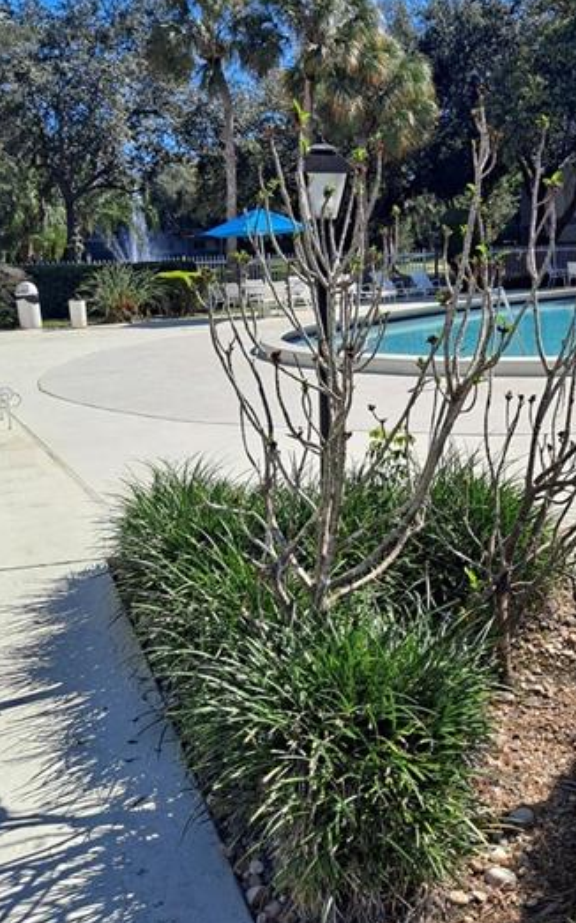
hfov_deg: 31.6
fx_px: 980
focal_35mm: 39
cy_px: 338
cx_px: 491
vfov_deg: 49.8
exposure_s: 1/1439
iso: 32
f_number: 2
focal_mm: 4.6
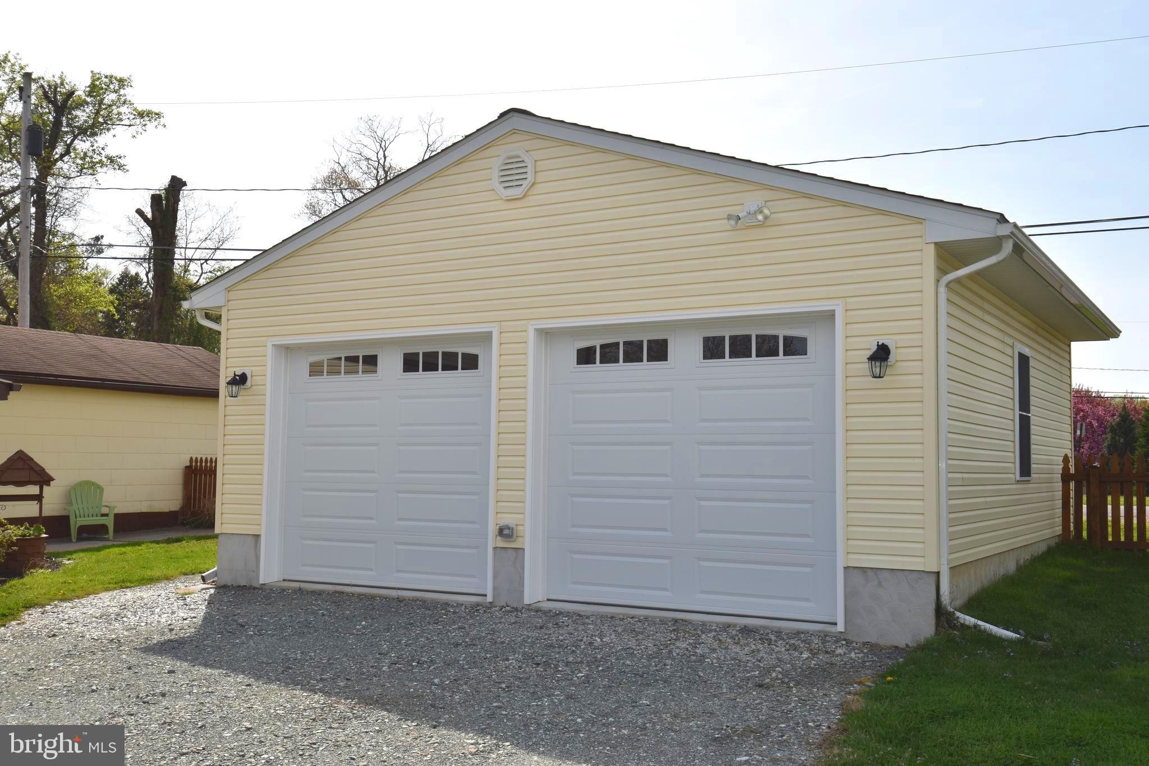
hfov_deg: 53.1
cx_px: 574
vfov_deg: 36.9
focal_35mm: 36
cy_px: 383
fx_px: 1149
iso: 100
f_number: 10
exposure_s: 1/200
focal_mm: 24
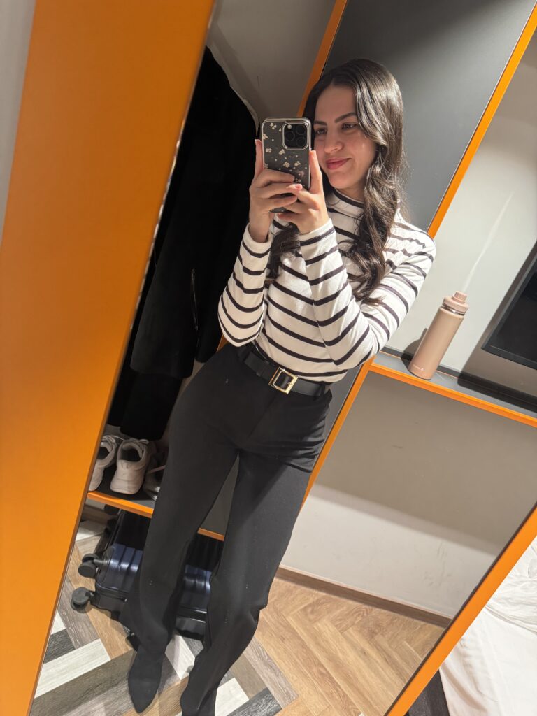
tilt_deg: -22.2
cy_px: 358
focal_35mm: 24
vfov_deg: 71.6
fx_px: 496
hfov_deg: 56.8
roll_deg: -21.4
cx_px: 268
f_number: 1.78
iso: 640
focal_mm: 6.76
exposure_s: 1/60
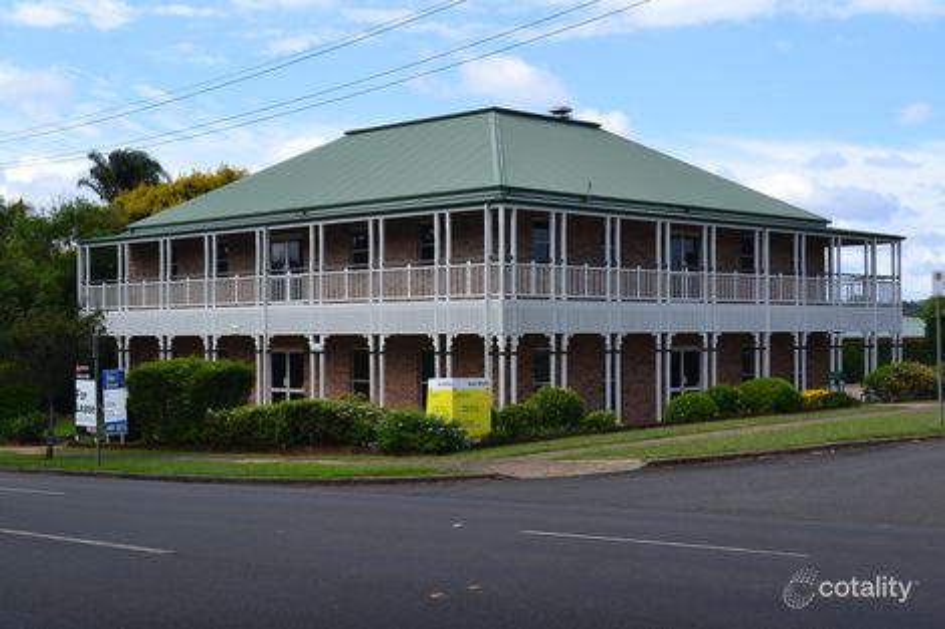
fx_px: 1338
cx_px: 472
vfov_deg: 26.5
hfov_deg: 38.9
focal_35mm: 51
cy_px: 314
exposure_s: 1/400
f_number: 11
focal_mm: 34
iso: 400
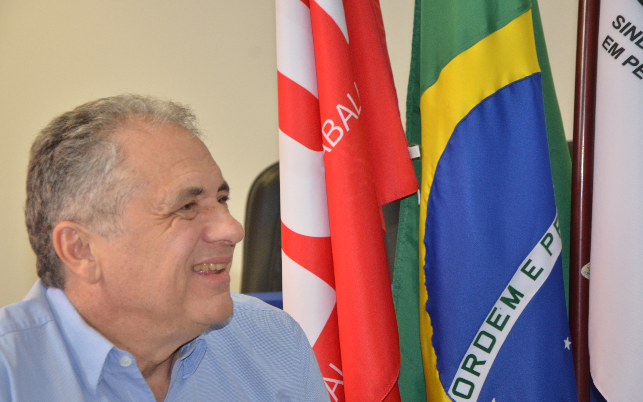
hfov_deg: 20.6
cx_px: 321
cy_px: 208
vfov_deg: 13.0
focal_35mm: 101
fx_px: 1770
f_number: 5.3
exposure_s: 1/60
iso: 800
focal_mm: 66
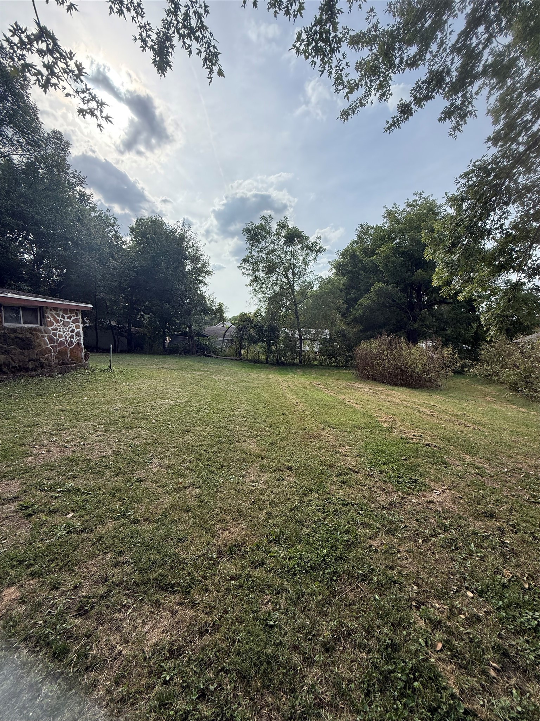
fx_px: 291
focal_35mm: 14
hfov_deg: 85.7
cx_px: 270
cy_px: 360
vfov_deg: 102.1
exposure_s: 1/1339
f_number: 2.2
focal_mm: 2.22
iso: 64
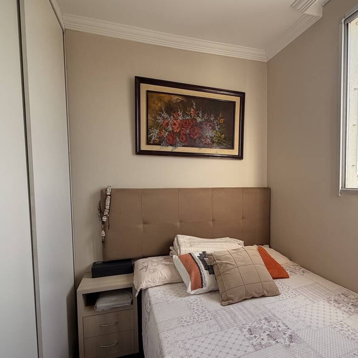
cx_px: 211
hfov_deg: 71.5
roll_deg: +0.4
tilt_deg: -2.6
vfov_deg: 72.0
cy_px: 196
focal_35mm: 21
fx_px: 246
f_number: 2.2
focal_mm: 2.22
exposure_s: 1/129
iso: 50
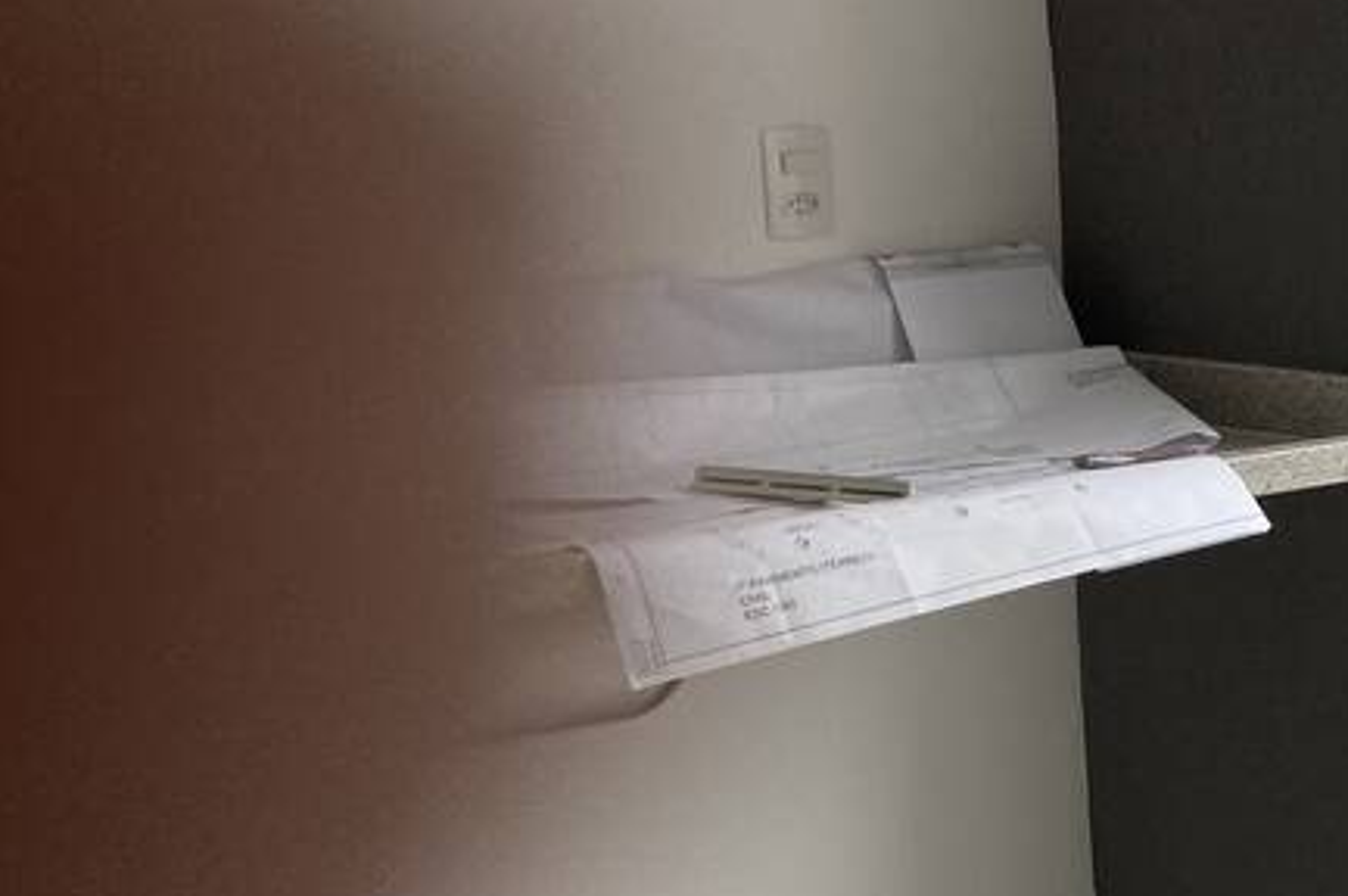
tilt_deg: -8.9
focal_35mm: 90
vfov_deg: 15.2
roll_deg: +0.6
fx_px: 3367
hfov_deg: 19.1
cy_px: 482
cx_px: 2164
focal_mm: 4.25
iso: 50
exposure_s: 1/121
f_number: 1.8
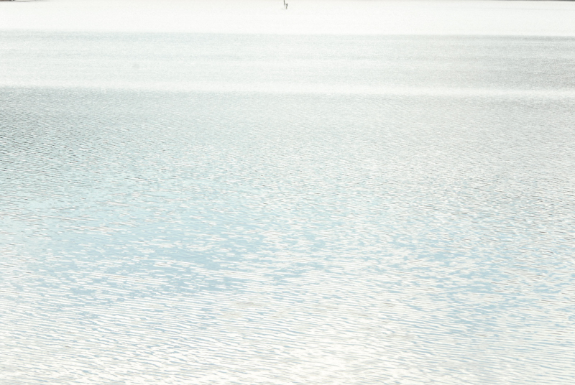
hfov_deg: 13.4
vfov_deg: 9.0
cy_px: 192
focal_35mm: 153
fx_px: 2447
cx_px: 288
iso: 800
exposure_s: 1/1000
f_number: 16
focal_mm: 102
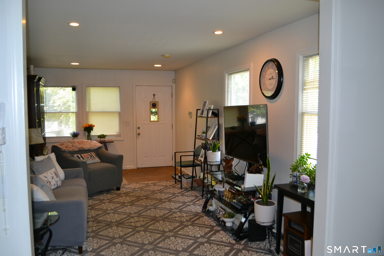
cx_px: 192
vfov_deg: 43.6
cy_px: 128
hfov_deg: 61.9
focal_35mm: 30
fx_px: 320
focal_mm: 20
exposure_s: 1/60
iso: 560
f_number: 3.8
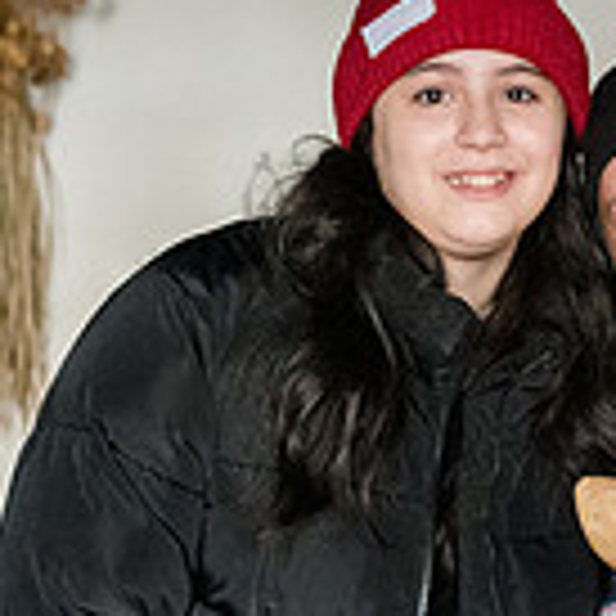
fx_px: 2698
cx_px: 762
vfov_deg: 13.0
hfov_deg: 12.7
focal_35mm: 134
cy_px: 502
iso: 12800
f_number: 2.8
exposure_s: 1/320
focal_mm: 35
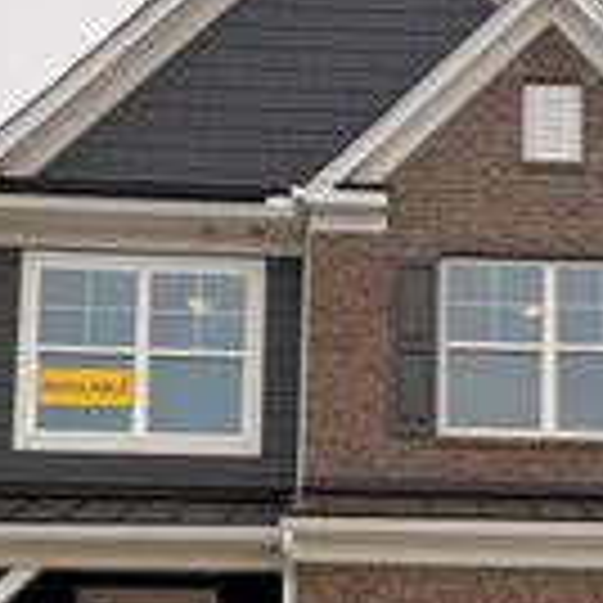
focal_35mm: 79
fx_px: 1557
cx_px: 450
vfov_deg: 21.5
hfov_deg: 21.7
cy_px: 538
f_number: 1.78
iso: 80
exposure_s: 1/5319
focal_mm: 6.76
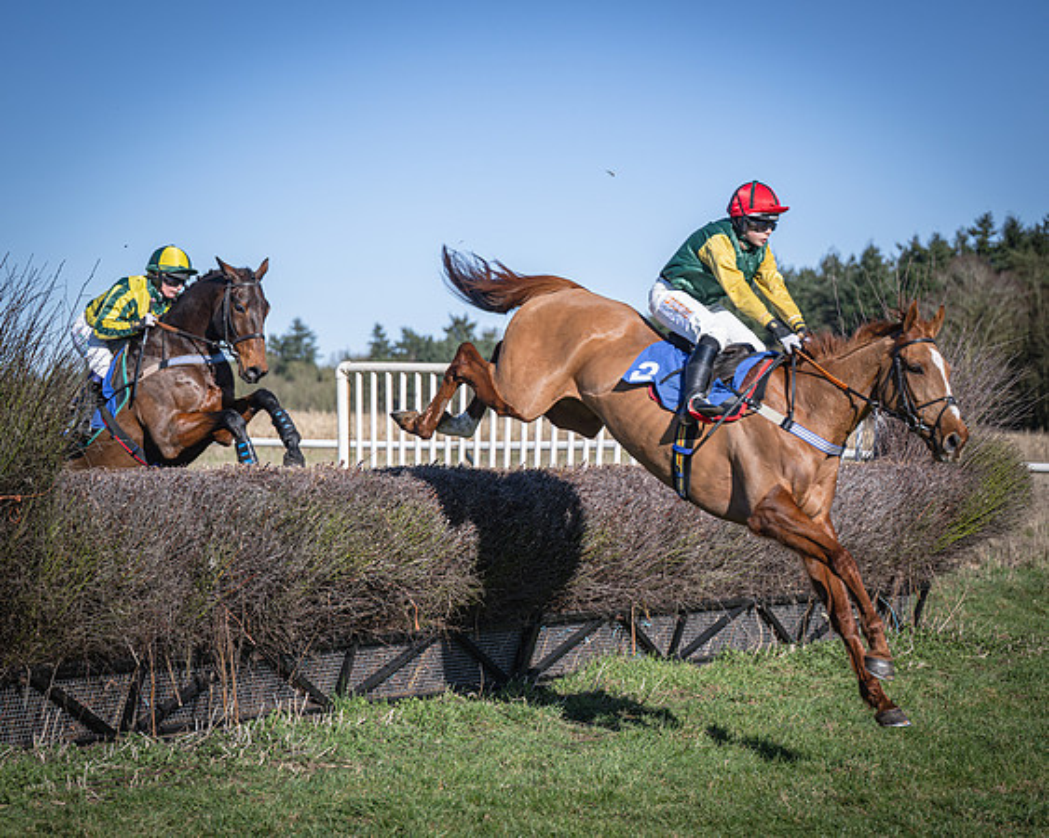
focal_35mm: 91
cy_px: 368
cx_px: 516
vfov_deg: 17.0
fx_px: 2809
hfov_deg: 21.2
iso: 100
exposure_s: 1/2000
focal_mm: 70
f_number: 2.8
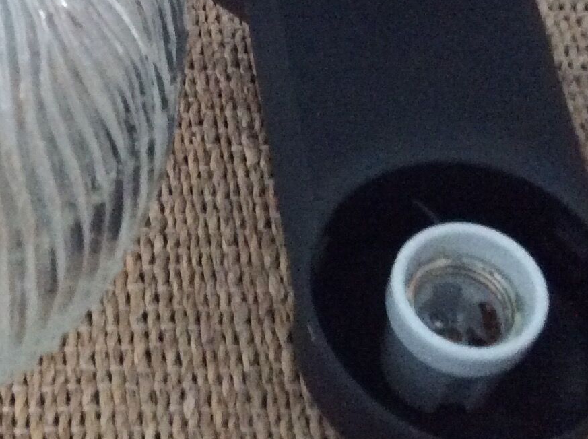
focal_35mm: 95
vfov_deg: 15.4
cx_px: 42
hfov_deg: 20.2
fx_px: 1611
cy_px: 106
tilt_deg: -49.3
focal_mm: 3.3
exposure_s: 1/17
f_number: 2.4
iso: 320
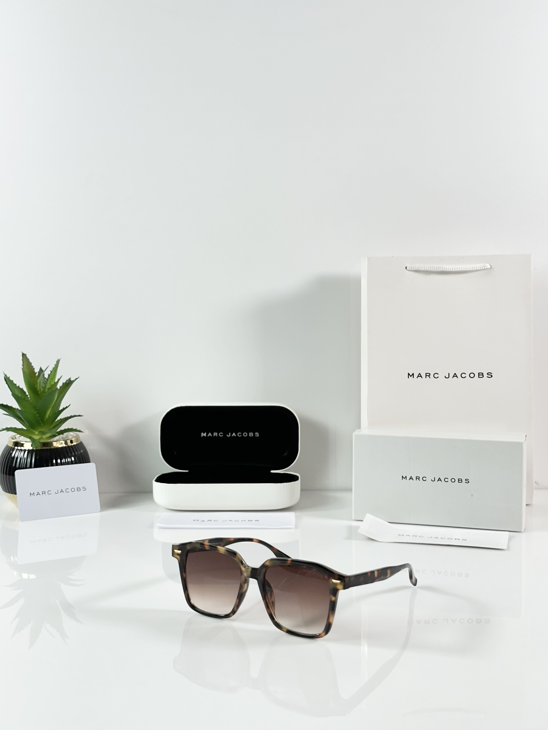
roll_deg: +0.1
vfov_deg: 39.7
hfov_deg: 30.3
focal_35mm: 48
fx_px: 1013
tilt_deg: -7.1
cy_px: 365
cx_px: 274
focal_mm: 6.86
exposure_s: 1/100
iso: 64
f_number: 1.78
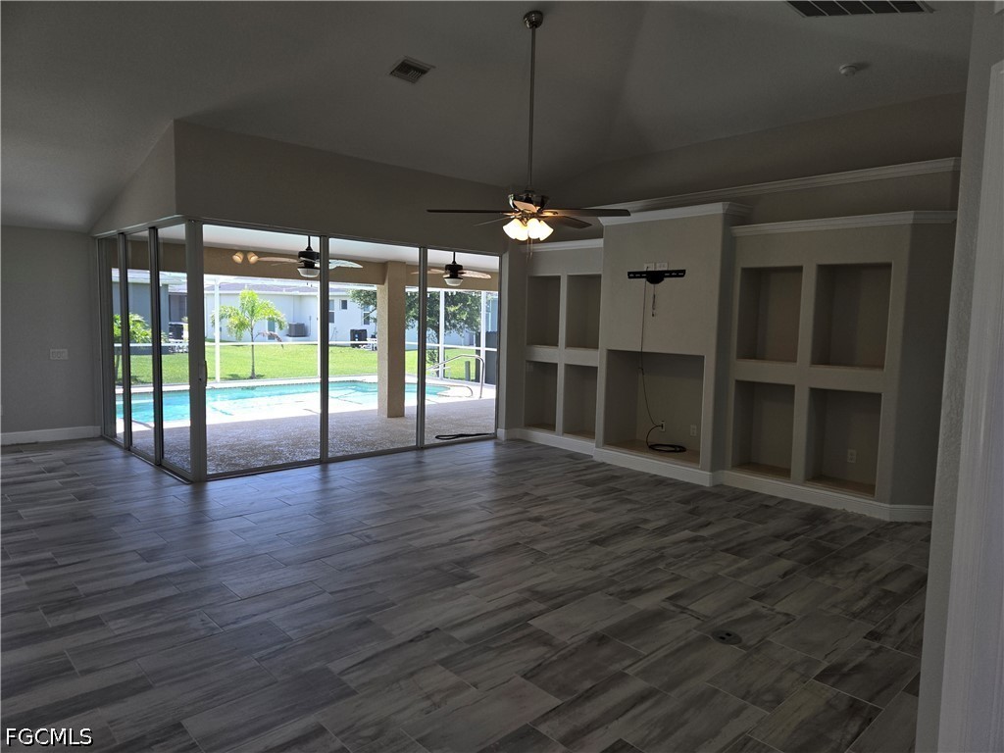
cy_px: 376
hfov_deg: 73.9
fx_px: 667
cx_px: 502
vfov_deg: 58.9
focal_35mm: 23
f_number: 1.8
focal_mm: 5.4
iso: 32
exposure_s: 1/120
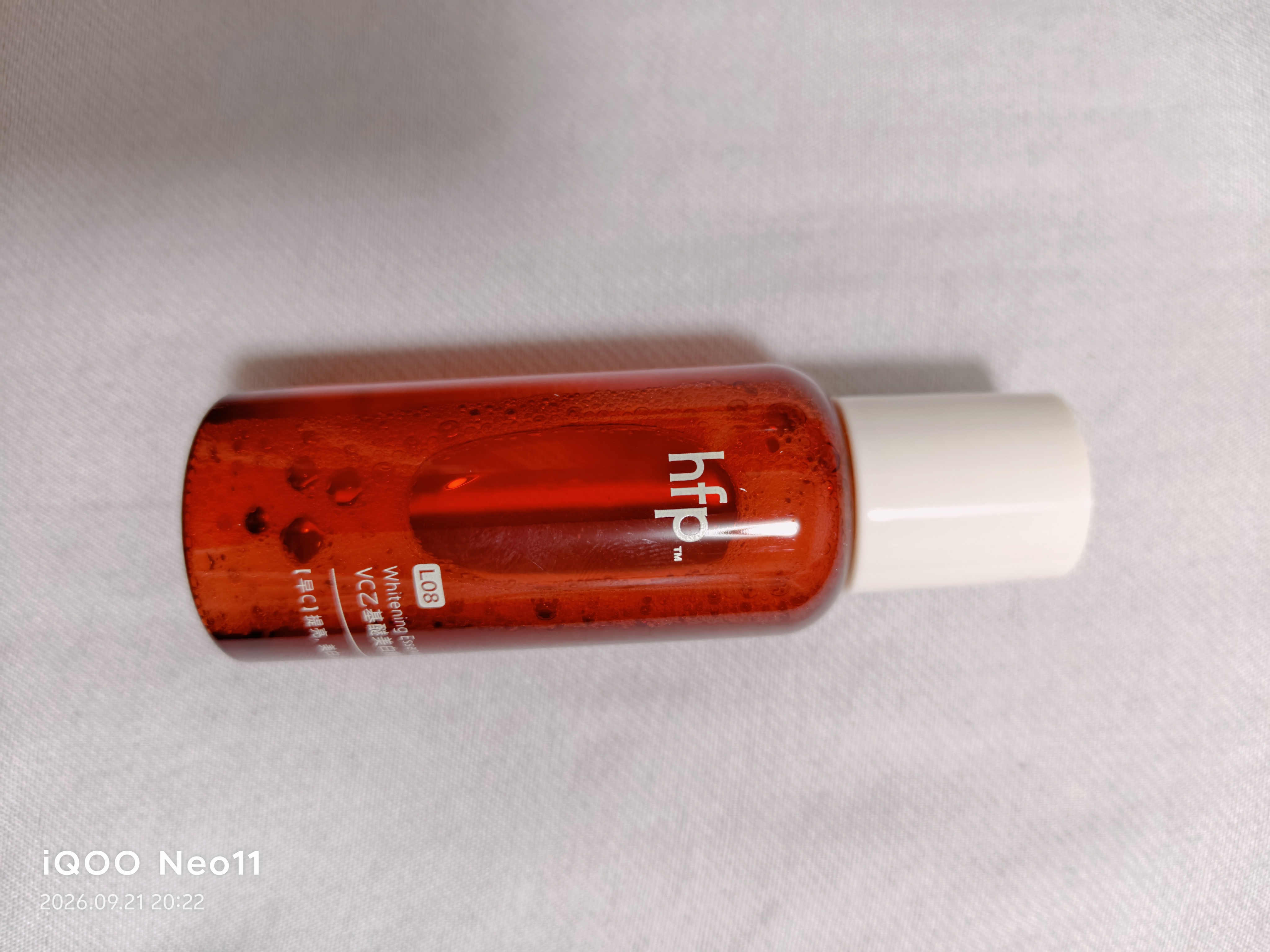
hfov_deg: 73.9
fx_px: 844
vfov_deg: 58.9
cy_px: 476
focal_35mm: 23
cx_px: 635
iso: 523
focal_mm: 5.56
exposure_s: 1/50
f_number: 1.88
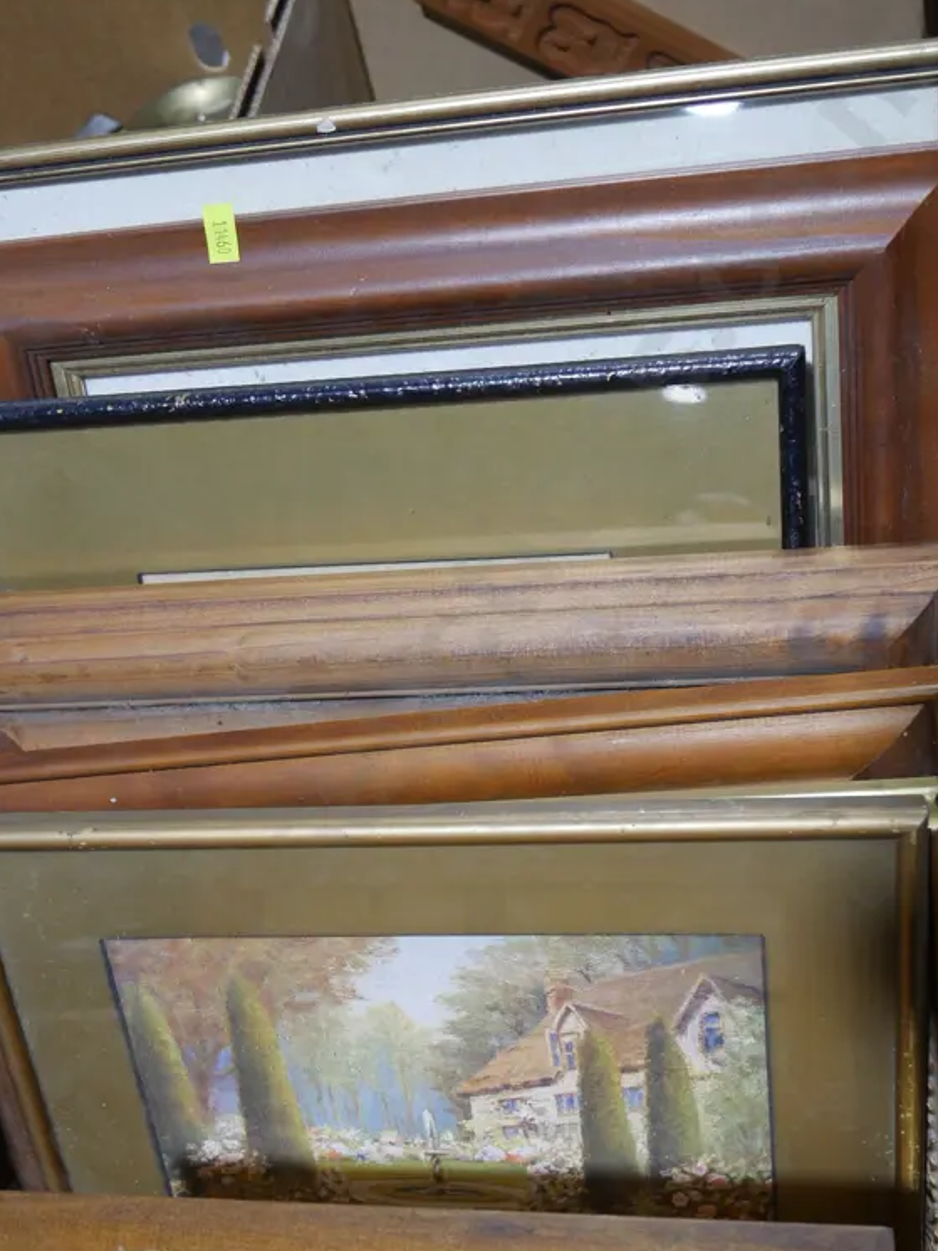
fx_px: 1589
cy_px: 704
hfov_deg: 32.9
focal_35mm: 44
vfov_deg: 42.9
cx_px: 416
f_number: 3.6
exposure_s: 1/60
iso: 200
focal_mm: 16
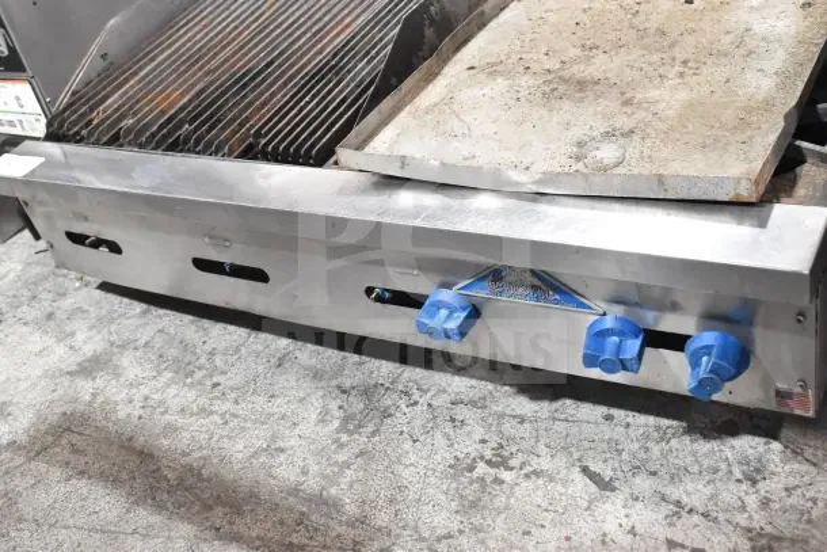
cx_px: 414
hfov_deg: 47.9
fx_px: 931
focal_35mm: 40
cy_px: 276
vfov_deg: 33.0
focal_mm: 27
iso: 6400
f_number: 7.1
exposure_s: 1/125
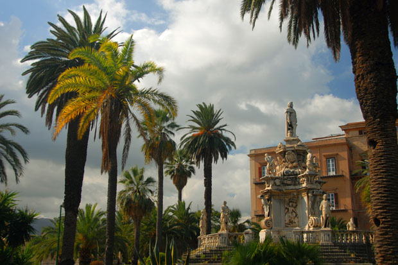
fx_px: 431
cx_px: 199
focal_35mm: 39
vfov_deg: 34.2
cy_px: 132
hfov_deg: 49.6
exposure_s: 1/320
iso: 100
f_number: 4.5
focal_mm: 26
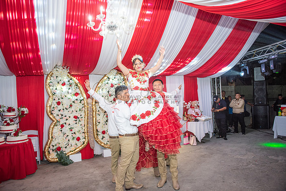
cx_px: 143
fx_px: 191
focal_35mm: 24
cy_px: 96
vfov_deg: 53.2
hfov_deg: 73.7
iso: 800
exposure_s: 1/160
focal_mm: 24
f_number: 3.2
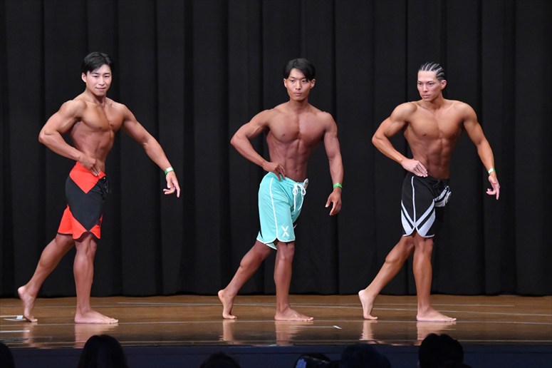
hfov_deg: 10.2
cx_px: 276
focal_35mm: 202
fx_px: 3096
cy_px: 184
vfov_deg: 6.8
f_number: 5.6
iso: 8000
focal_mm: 135
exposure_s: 1/400
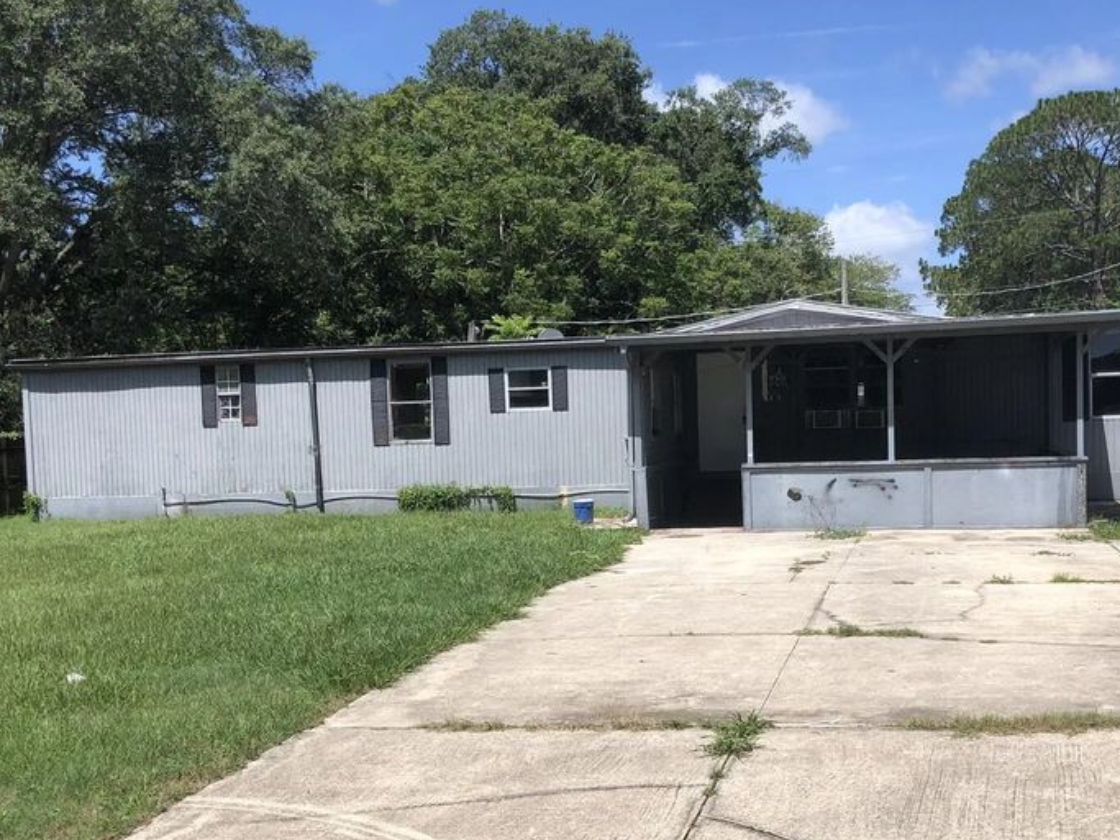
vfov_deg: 34.2
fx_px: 1359
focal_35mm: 42
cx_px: 669
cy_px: 520
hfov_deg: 44.6
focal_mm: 3.99
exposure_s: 1/2433
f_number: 1.8
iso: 20
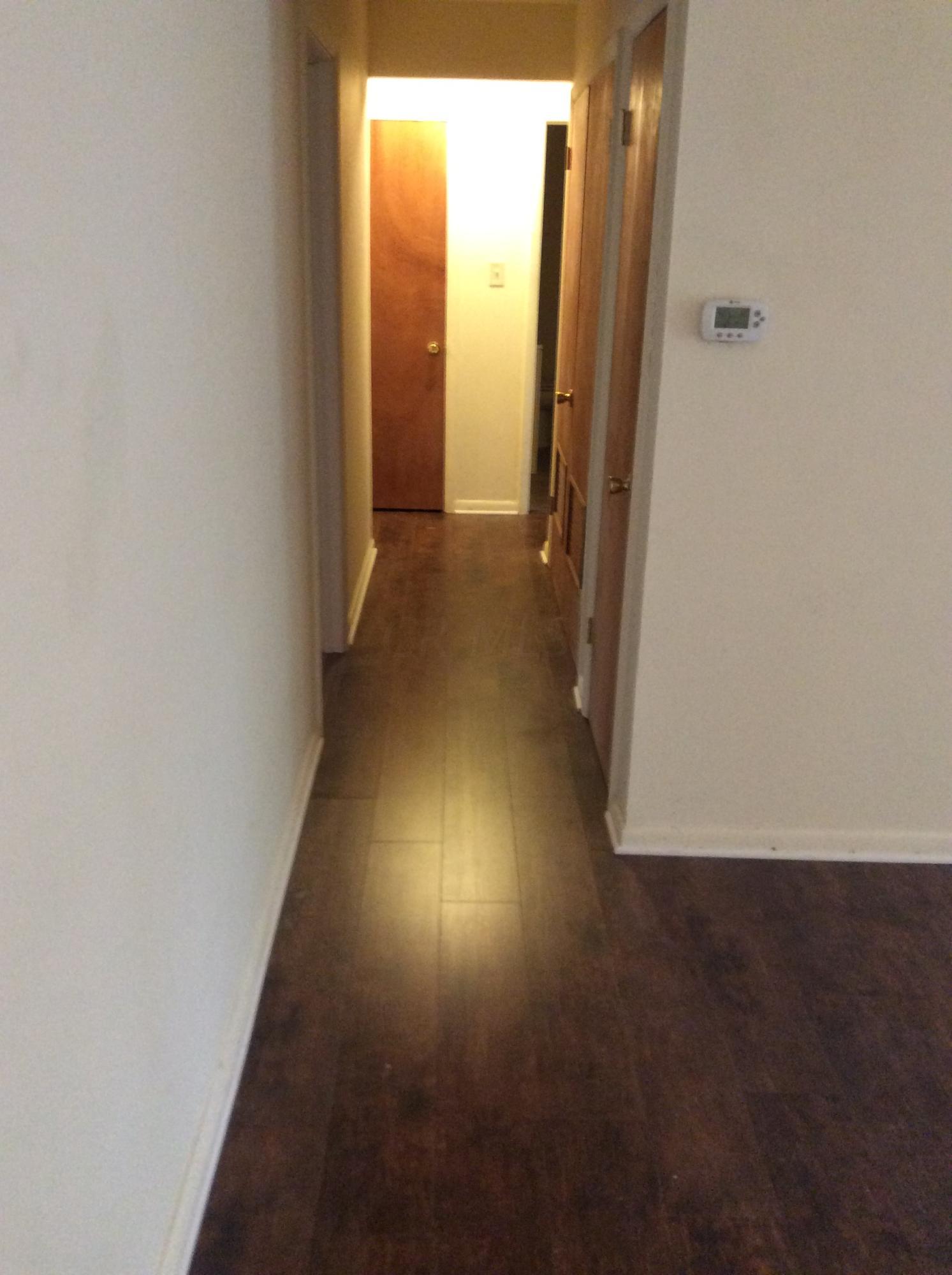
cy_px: 638
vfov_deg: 56.9
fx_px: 1177
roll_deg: -1.1
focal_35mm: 32
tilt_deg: -20.0
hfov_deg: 44.0
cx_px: 476
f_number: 2.4
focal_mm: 3.3
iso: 250
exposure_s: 1/15
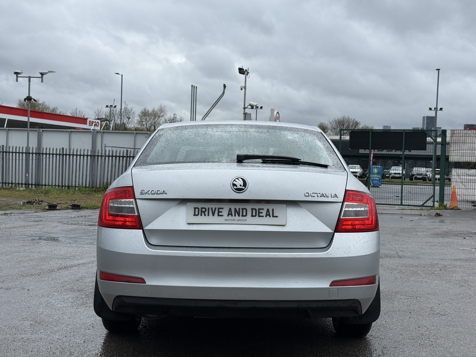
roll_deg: -1.7
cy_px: 178
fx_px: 660
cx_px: 238
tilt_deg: -0.1
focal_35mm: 48
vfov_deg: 30.3
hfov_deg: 39.7
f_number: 1.78
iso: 64
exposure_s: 1/3704
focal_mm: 6.76
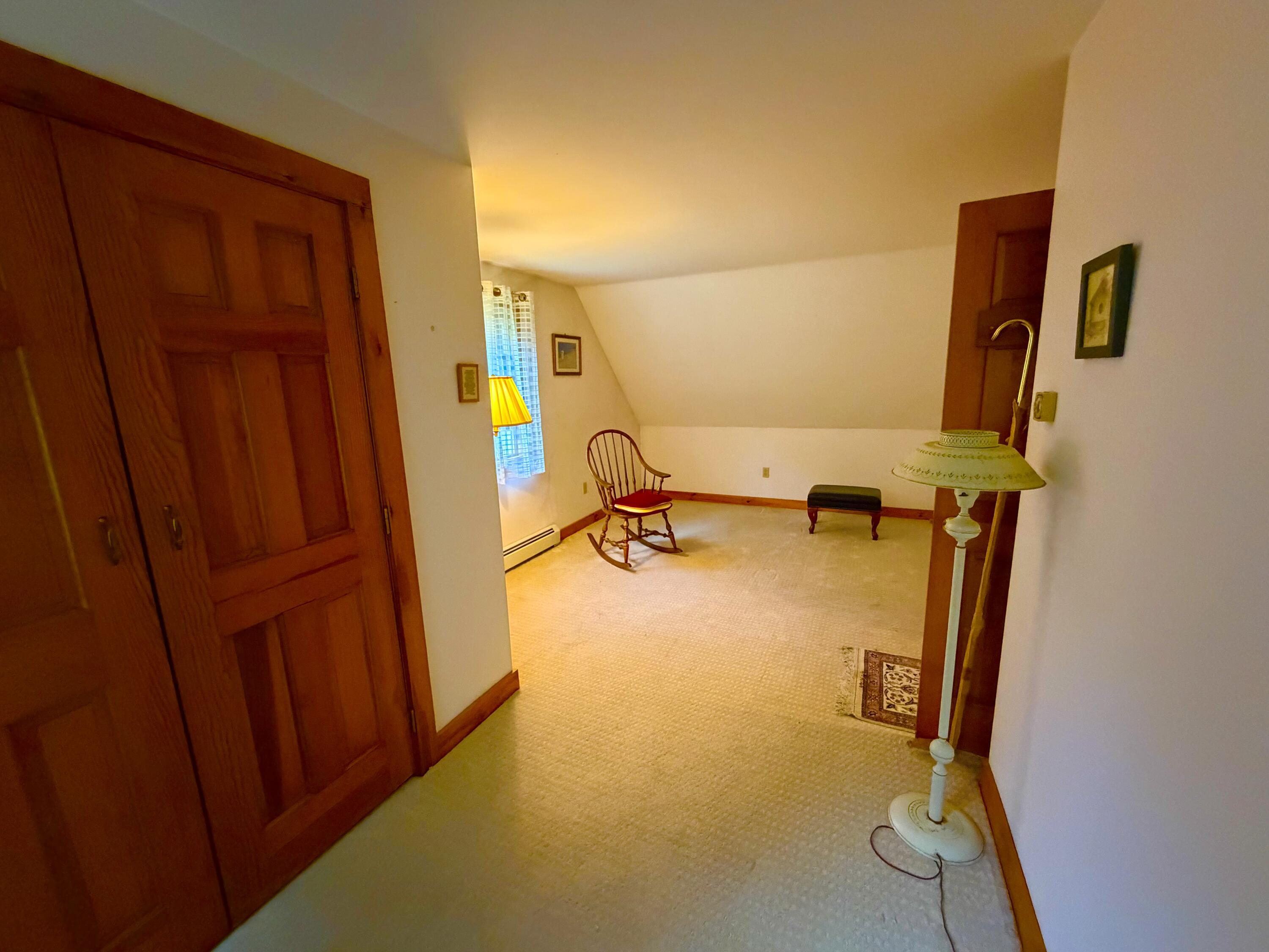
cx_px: 634
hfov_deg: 102.1
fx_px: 513
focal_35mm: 14
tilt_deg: -9.3
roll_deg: +2.6
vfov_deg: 85.7
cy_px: 476
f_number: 2.2
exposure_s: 1/60
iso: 1000
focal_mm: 2.22
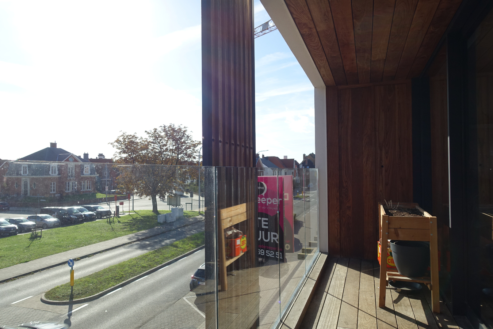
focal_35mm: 24
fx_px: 329
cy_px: 164
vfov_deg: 53.1
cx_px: 246
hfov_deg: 73.7
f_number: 4
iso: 125
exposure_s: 1/125
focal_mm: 8.8
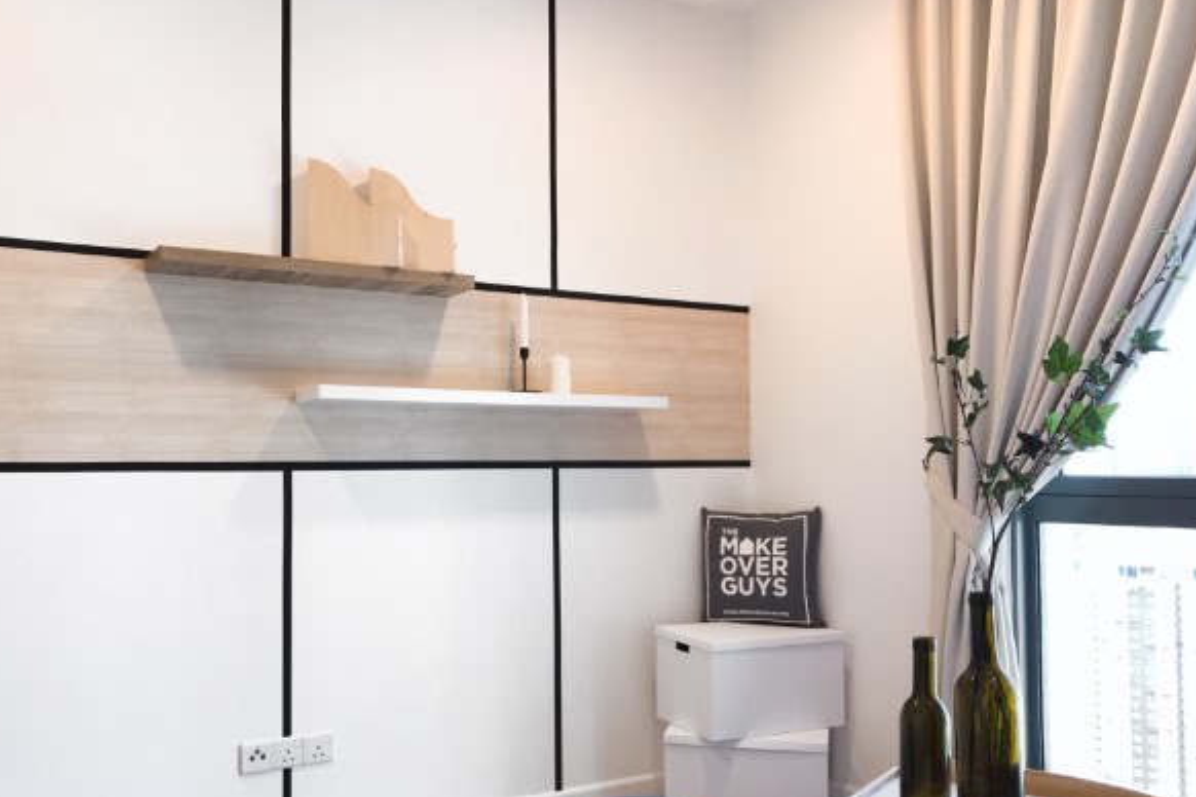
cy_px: 450
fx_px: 1063
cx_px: 559
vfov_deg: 41.0
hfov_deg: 58.7
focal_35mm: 32
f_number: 1.8
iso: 32
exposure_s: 1/50
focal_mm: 3.99
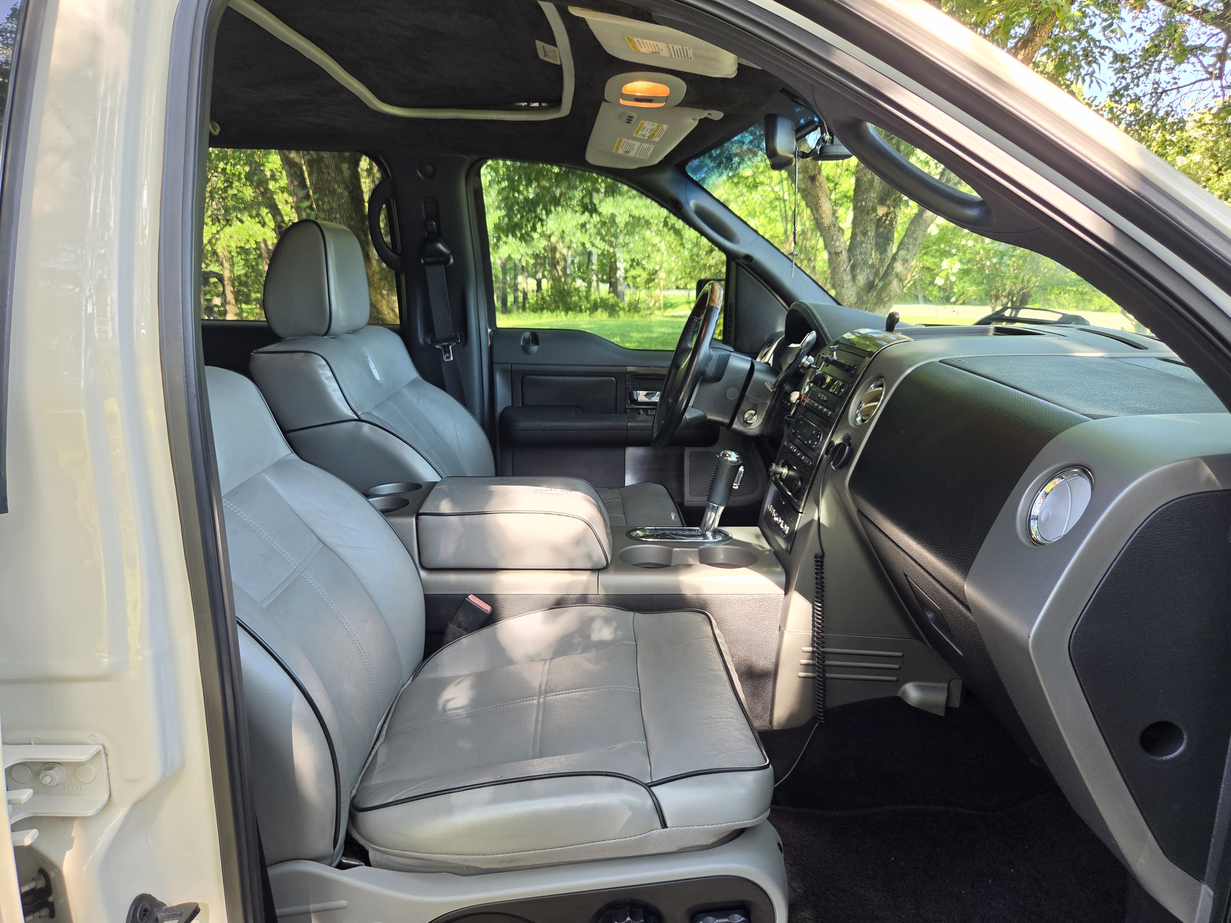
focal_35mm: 23
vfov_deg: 58.9
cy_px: 462
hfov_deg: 73.9
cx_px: 616
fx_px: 818
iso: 80
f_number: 1.8
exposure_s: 1/180
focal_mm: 5.4
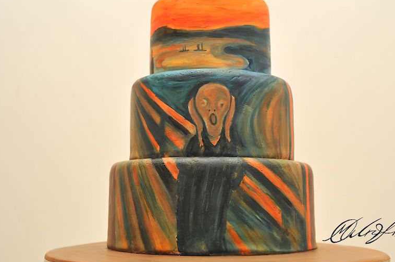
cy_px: 116
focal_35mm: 57
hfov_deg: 35.1
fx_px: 625
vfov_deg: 23.7
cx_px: 206
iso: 400
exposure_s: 1/60
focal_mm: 48
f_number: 6.3
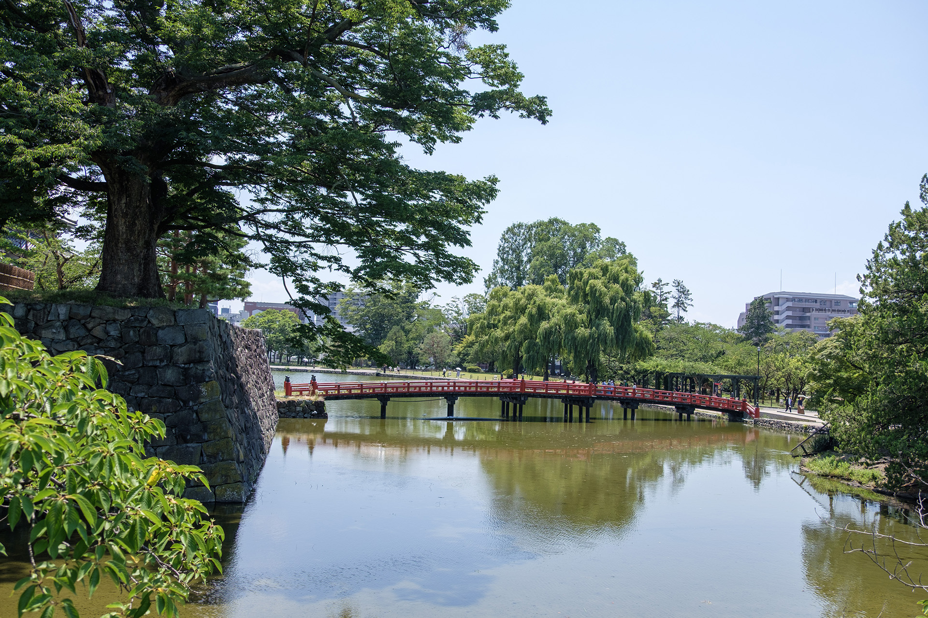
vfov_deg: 41.1
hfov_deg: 58.7
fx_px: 825
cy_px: 309
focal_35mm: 32
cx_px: 464
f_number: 5
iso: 200
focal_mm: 21.6
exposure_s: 1/800
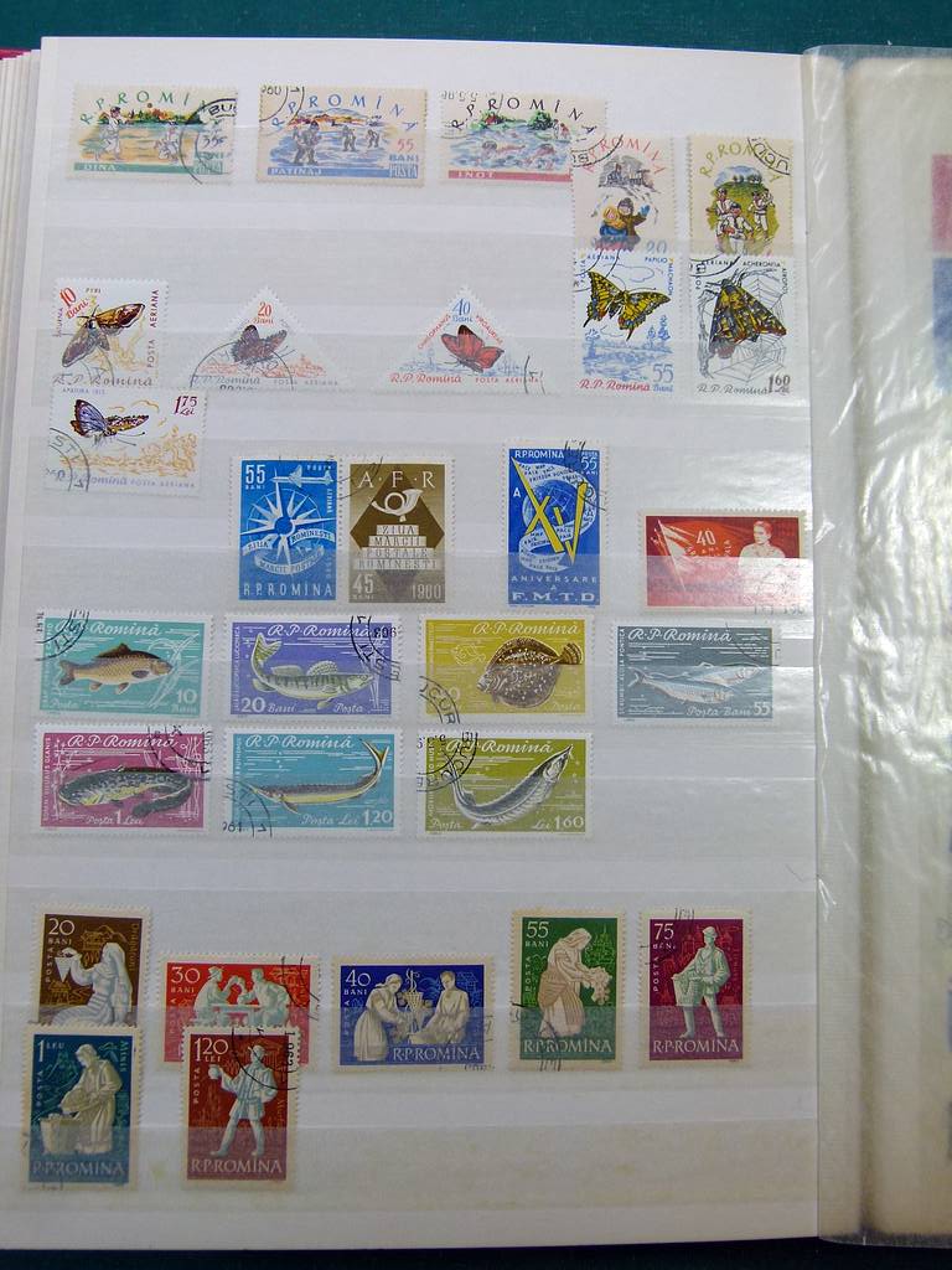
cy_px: 635
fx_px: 1210
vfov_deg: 55.4
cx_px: 476
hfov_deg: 42.9
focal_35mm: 33
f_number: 4
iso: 100
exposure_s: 1/160
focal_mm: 5.9
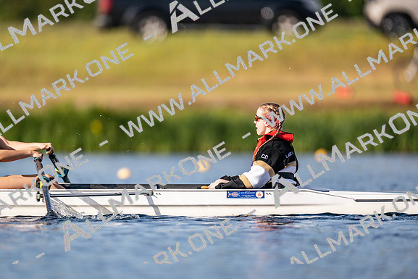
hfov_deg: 3.4
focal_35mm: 603
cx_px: 209
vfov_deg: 2.3
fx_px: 7003
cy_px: 140
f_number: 4
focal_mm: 600
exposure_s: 1/2500
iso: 220
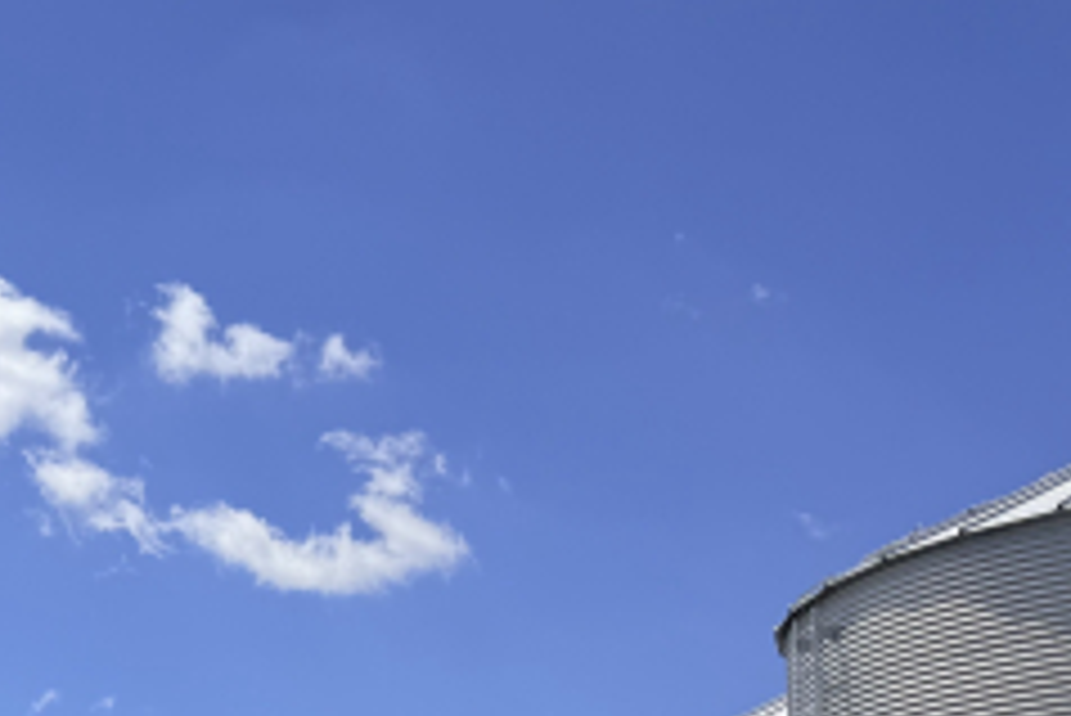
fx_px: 2084
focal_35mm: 70
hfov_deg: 27.9
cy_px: 1036
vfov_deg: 17.7
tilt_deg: +3.6
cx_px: 142
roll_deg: +0.7
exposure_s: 1/7353
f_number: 1.78
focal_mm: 6.76
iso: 80
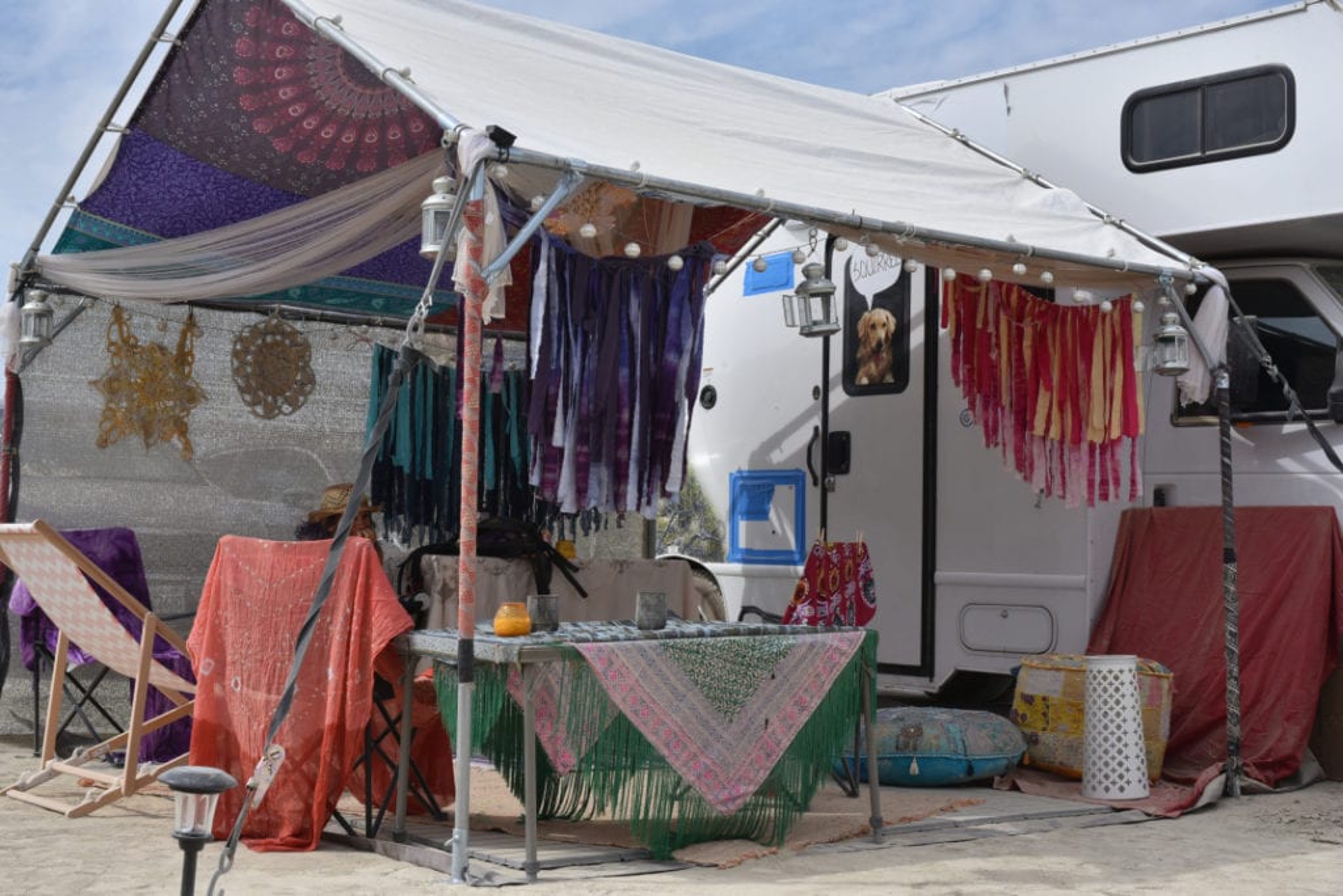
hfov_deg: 39.6
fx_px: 1866
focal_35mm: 50
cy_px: 448
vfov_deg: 27.0
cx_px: 672
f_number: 16
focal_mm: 50
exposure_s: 1/1000
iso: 1000
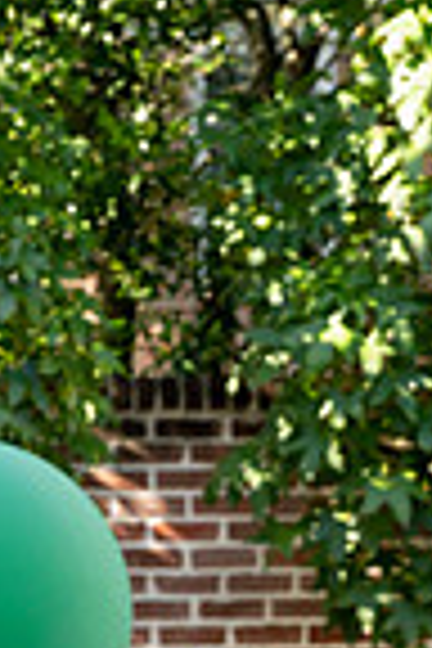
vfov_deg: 7.1
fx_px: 5112
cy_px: 1008
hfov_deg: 4.8
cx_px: 630
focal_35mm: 284
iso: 400
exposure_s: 1/200
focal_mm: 91
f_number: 5.6
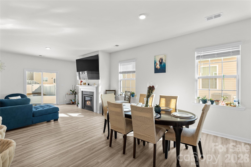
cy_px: 84
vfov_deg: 73.7
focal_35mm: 16
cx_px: 126
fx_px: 112
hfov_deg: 96.7
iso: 100
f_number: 8
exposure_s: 1/4
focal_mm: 16
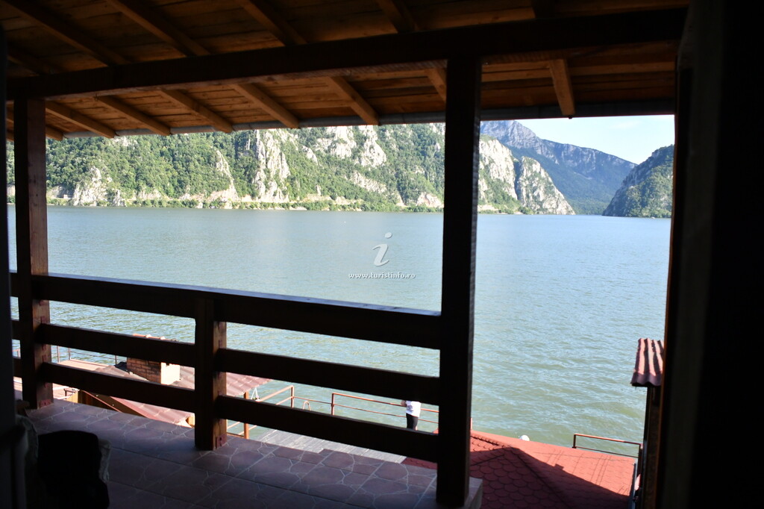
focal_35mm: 27
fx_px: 573
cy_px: 254
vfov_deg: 47.9
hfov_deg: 67.4
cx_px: 382
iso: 900
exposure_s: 1/4000
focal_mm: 18
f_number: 3.5
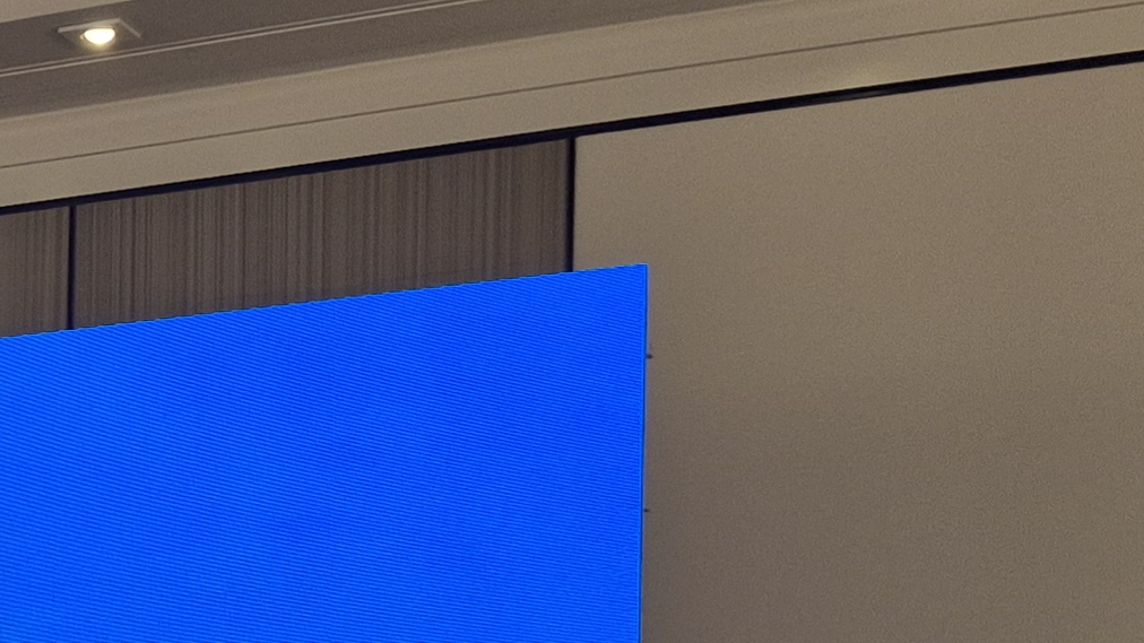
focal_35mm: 99
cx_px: -422
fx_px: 3003
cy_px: 947
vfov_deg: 11.7
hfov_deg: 19.5
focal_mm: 5.4
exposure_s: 1/100
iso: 50
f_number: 1.8
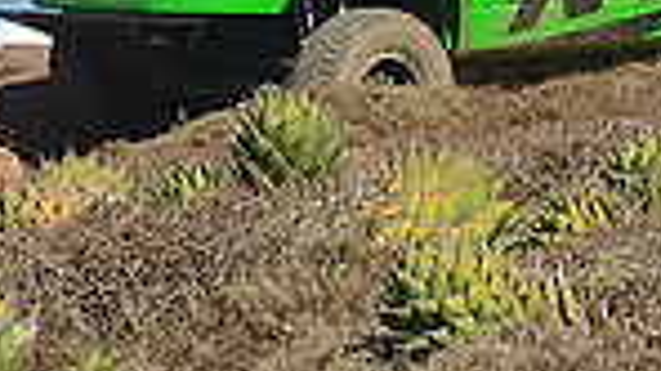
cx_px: 1054
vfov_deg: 3.0
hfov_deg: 5.3
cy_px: -308
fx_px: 7093
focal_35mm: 405
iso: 200
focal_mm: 66
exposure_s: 1/640
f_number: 7.1
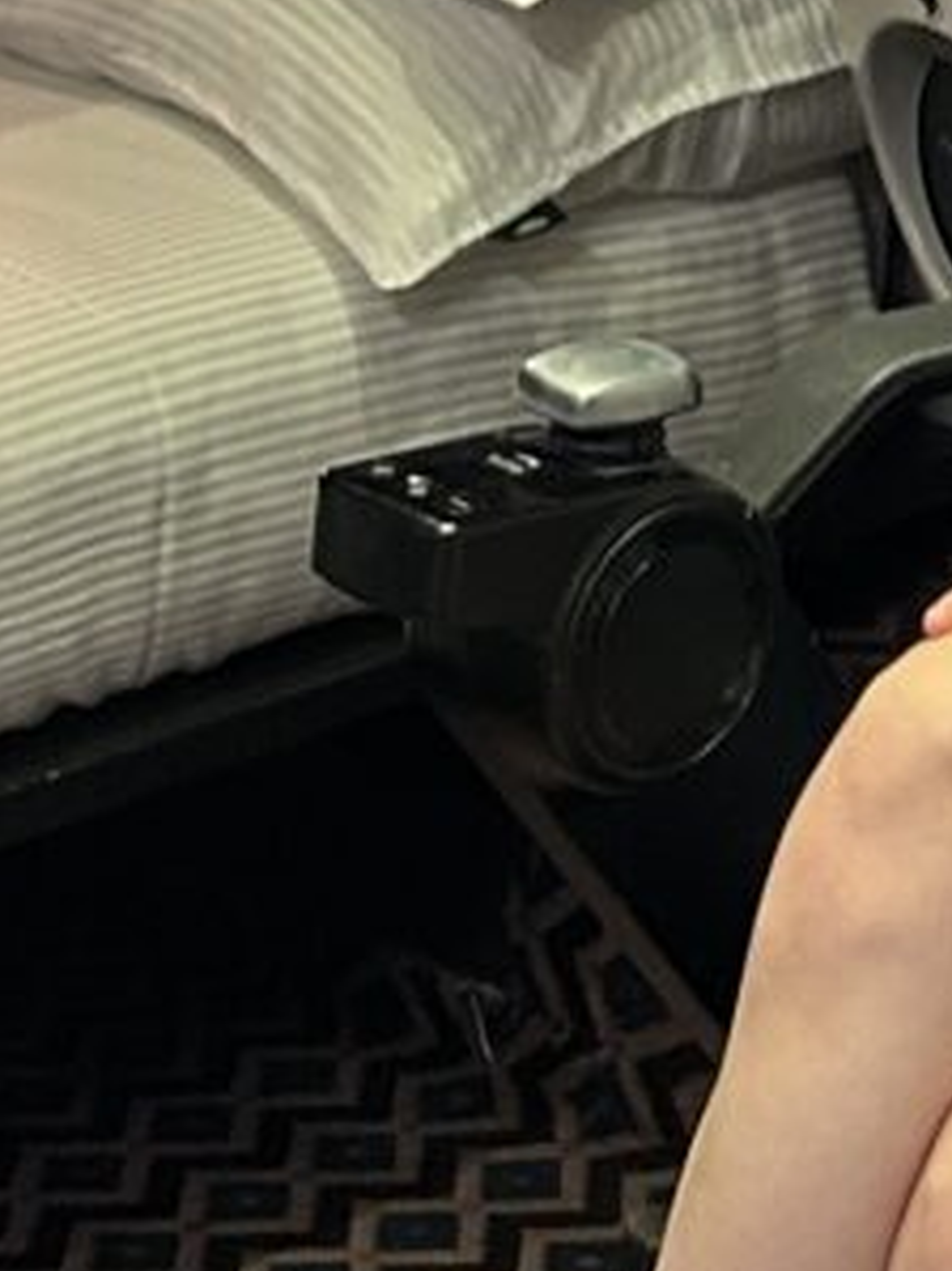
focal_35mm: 167
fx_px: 6128
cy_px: -672
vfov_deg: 11.3
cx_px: 842
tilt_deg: -10.4
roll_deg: -2.8
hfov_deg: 8.9
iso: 320
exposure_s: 1/60
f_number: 1.5
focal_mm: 5.7
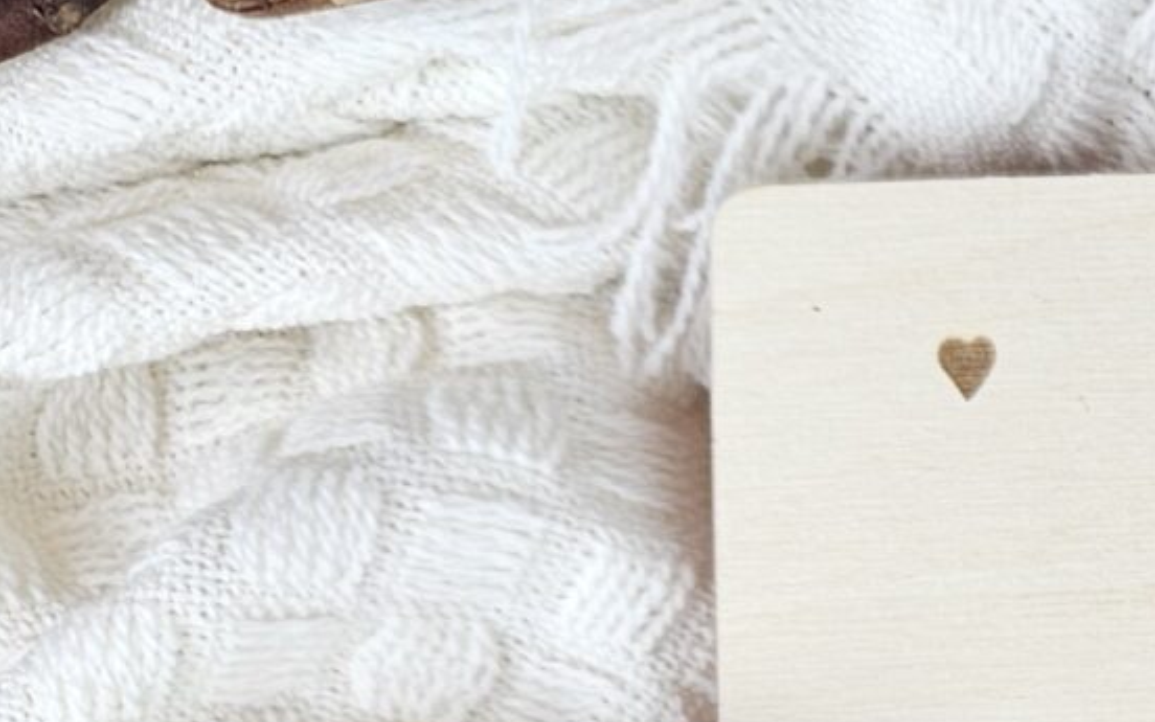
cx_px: 2302
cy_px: 1323
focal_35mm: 113
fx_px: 3557
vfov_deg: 10.8
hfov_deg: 15.0
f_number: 1.8
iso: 40
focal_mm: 5.4
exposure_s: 1/100
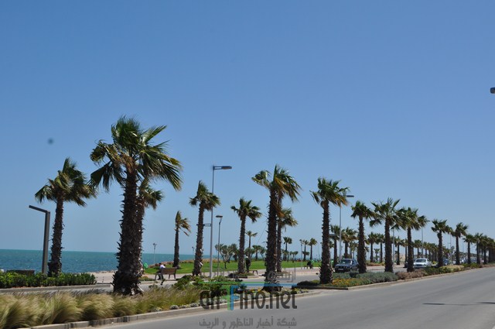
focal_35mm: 46
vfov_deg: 28.9
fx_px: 639
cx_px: 248
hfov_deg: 42.4
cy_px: 164
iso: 200
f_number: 11
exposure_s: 1/500
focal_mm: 31
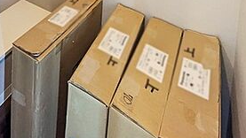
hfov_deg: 58.8
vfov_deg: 21.7
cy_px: -113
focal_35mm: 33
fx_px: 215
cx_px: 94
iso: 59
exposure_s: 1/100
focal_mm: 1.83
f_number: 2.2
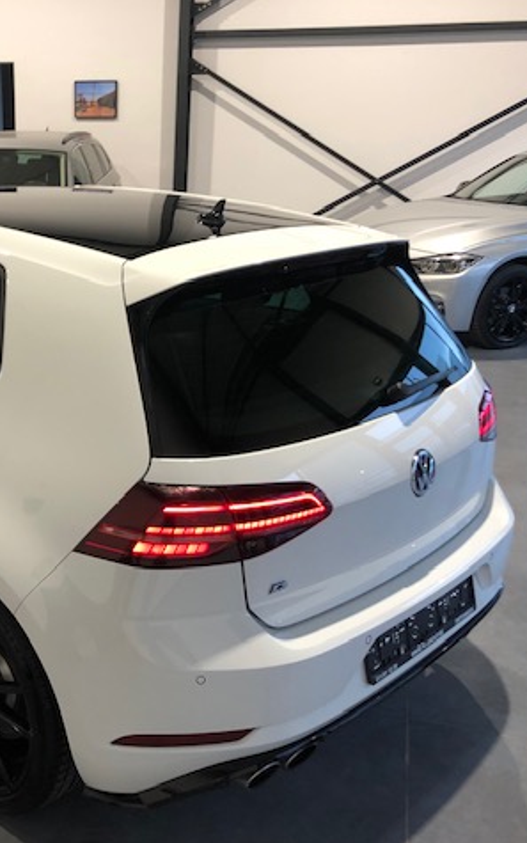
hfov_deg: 30.8
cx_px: 71
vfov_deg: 49.3
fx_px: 919
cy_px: 424
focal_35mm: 40
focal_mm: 3.99
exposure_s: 1/22
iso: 40
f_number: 1.8
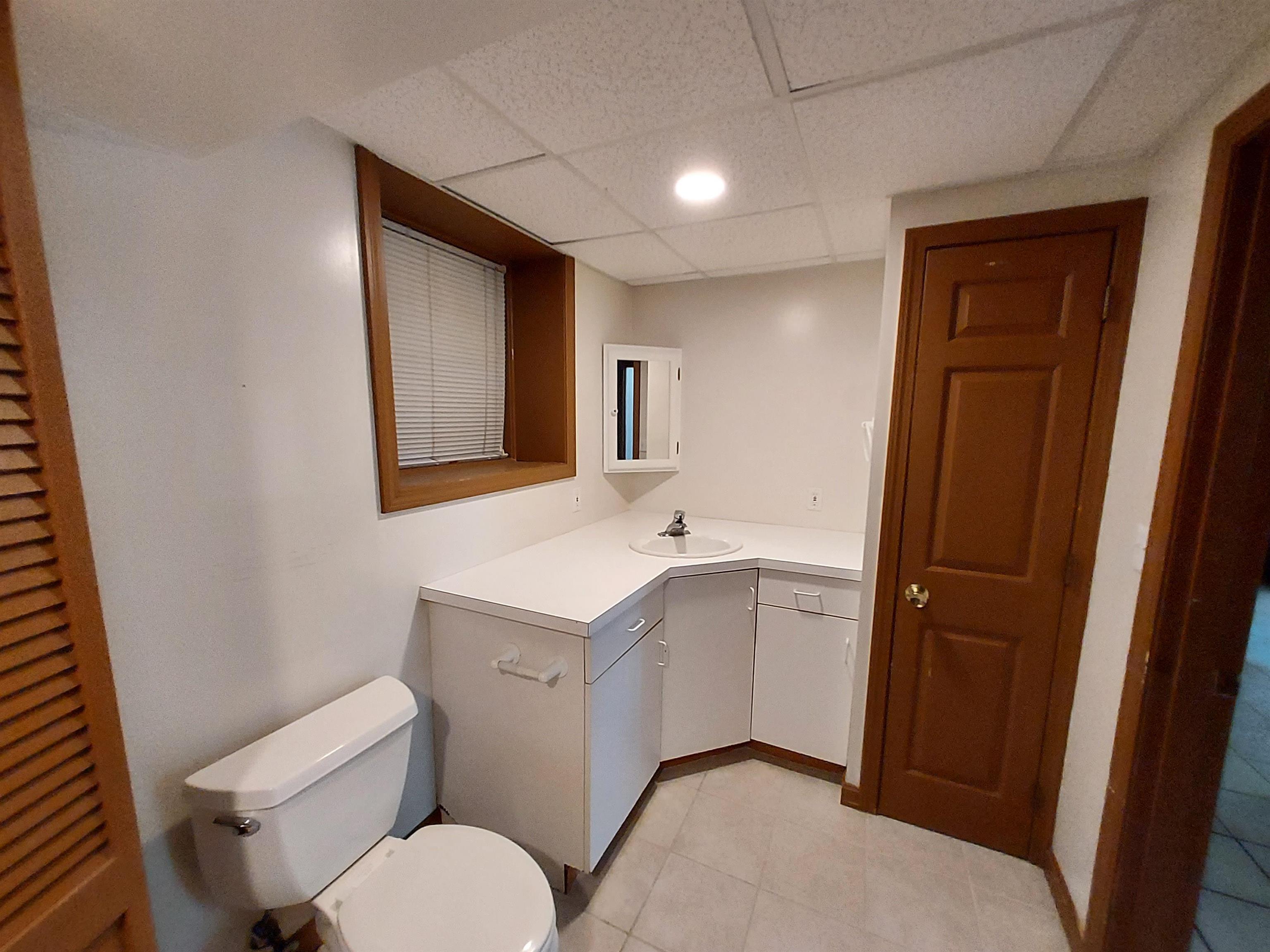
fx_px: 477
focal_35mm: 13
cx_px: 635
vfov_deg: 89.9
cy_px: 476
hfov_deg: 106.2
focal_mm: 1.42
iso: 320
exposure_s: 1/60
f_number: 2.2
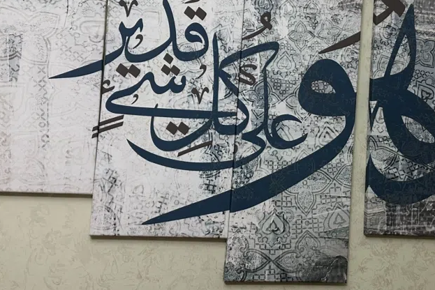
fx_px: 496
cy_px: 121
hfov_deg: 47.1
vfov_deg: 32.6
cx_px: 263
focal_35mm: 41
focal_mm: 6.86
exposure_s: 1/50
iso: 320
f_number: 1.78
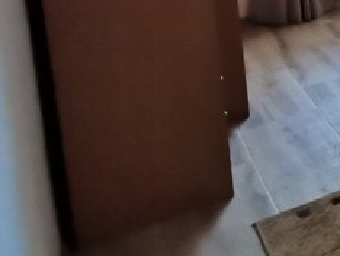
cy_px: -125
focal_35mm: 70
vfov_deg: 18.7
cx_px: 729
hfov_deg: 17.2
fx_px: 688
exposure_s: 1/50
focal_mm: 2.35
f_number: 2.2
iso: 400
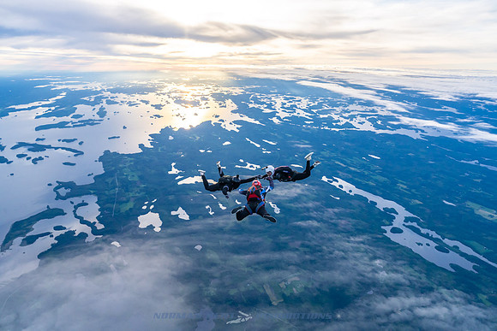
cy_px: 166
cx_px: 248
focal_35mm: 27
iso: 1600
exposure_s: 1/1600
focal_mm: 27
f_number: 7.1
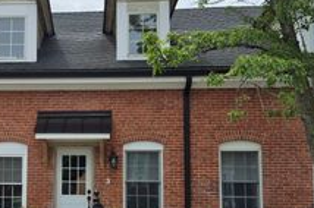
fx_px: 488
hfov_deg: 34.3
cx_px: 51
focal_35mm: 56
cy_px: 150
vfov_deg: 23.9
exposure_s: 1/2872
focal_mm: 5.4
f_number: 1.8
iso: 25
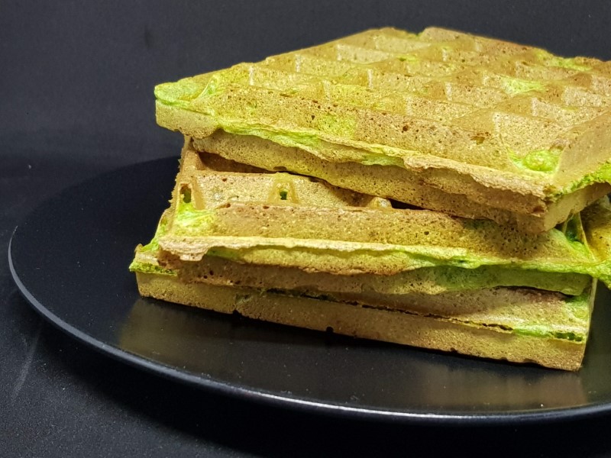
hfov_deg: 67.3
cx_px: 306
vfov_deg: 53.1
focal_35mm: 26
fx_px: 459
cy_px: 229
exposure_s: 1/33
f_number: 1.7
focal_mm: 4.2
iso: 200
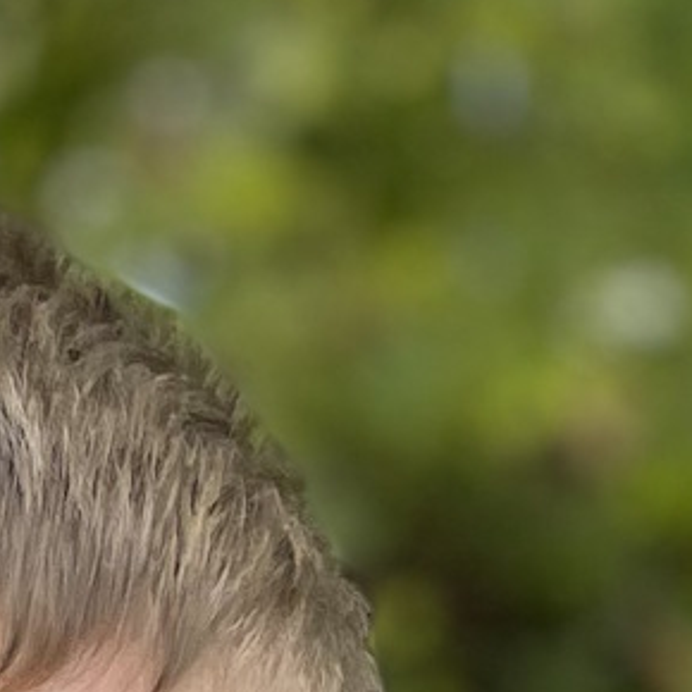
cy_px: 1701
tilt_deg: -10.3
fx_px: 2872
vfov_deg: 11.3
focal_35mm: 127
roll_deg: +0.0
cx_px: -179
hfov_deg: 13.3
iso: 50
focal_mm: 4.2
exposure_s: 1/550
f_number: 1.6
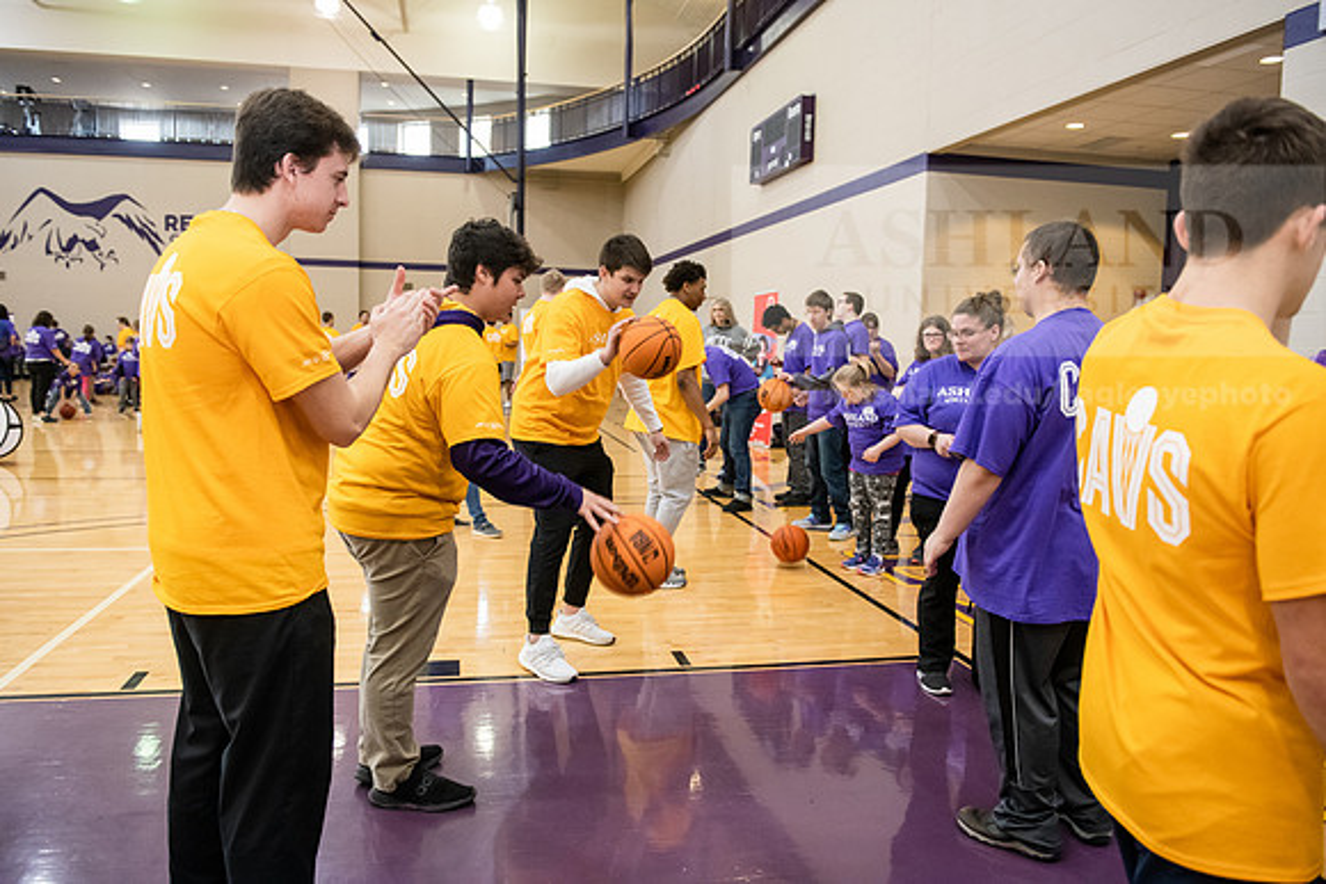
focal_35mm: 27
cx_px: 663
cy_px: 442
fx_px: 995
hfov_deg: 67.4
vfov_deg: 48.0
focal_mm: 27
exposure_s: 1/160
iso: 3200
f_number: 3.5
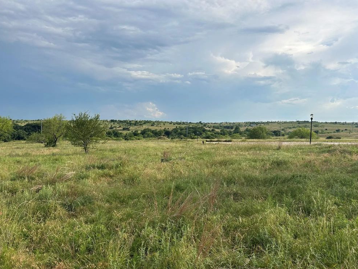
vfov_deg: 51.4
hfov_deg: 65.3
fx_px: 279
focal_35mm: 27
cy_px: 133
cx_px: 177
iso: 50
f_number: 1.5
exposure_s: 1/3356
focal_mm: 5.7
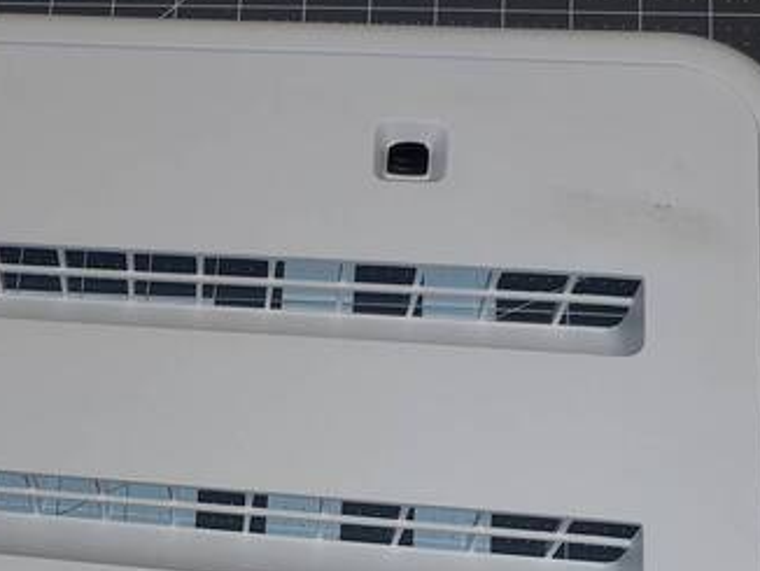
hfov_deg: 27.2
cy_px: 506
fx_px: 1472
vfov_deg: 21.5
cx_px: -19
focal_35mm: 67
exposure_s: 1/60
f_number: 1.9
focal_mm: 3.6
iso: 50
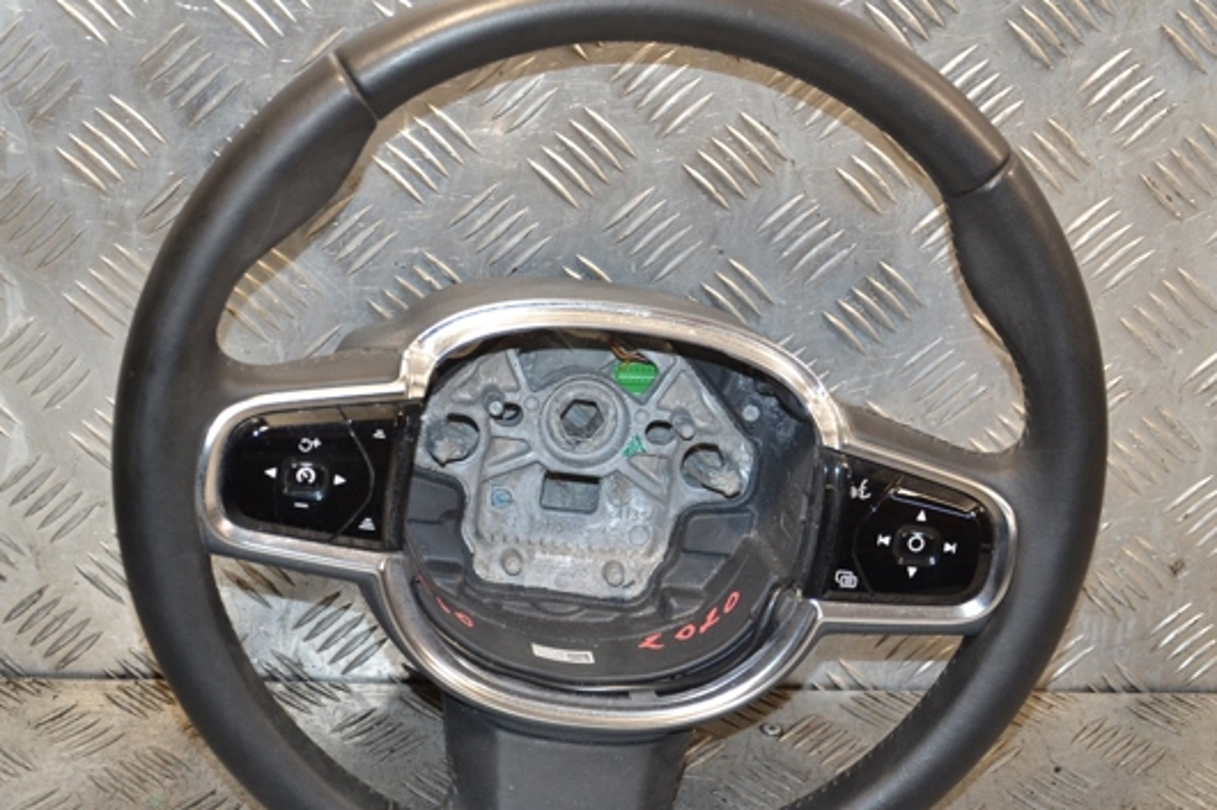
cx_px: 602
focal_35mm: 87
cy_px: 420
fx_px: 2940
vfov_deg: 15.7
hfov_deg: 23.4
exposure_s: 1/200
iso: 800
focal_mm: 48
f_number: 4.8
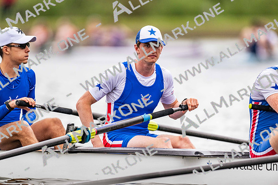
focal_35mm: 600
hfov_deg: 3.4
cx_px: 139
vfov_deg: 2.3
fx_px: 4634
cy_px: 92
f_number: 4
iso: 1100
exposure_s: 1/2500
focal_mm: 600
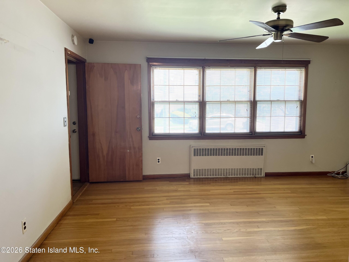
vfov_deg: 53.1
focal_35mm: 26
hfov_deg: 67.3
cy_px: 131
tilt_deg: -7.1
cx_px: 174
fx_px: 262
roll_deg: -0.3
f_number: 1.5
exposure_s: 1/120
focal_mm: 5.7
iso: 100
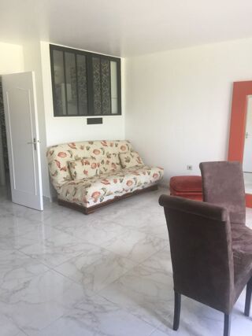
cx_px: 126
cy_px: 168
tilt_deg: -11.8
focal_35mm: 29
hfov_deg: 48.2
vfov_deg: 61.7
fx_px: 282
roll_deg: -0.9
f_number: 2.2
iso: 50
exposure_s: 1/33
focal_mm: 4.15
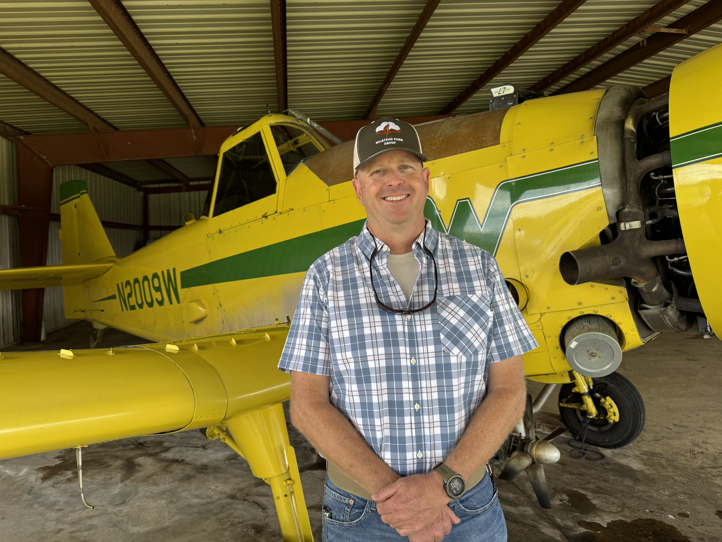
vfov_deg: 56.8
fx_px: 501
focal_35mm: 24
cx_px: 361
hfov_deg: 71.6
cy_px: 271
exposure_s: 1/283
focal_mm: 6.76
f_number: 1.78
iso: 80
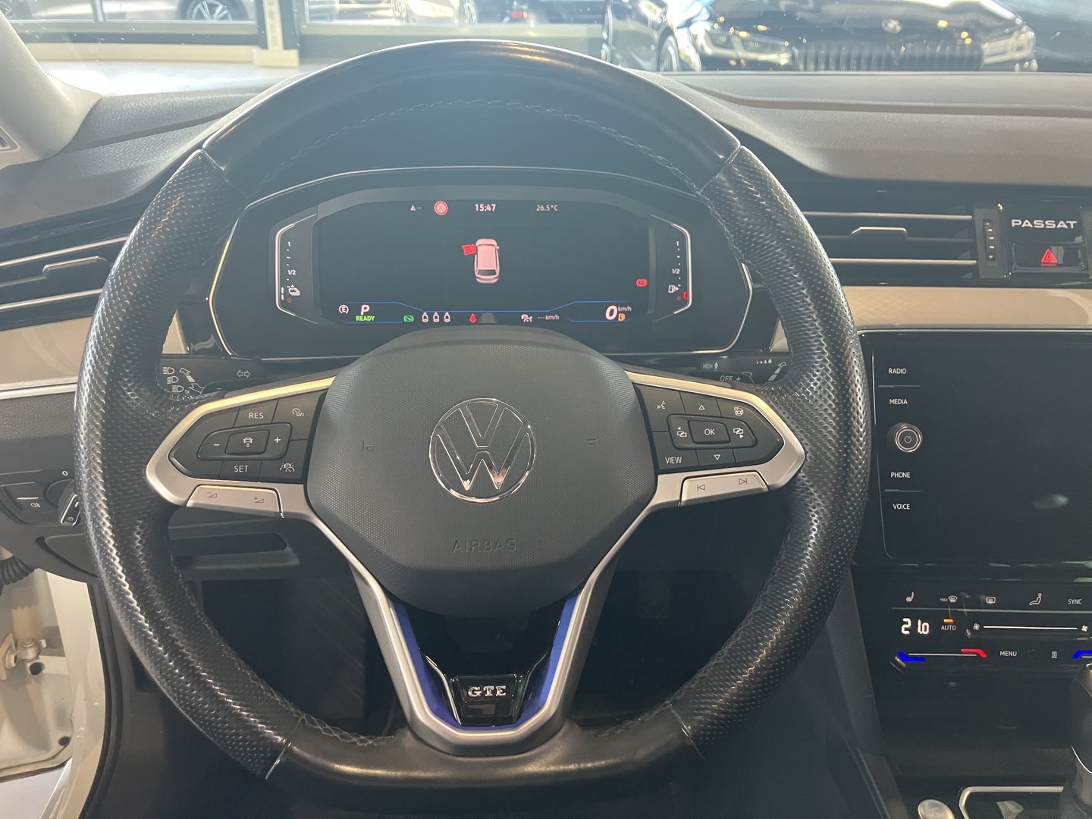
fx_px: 883
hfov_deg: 63.4
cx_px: 546
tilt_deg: -26.0
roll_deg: +0.3
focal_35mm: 28
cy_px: 410
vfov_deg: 49.7
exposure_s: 1/60
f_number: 1.8
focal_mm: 3.99
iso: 200
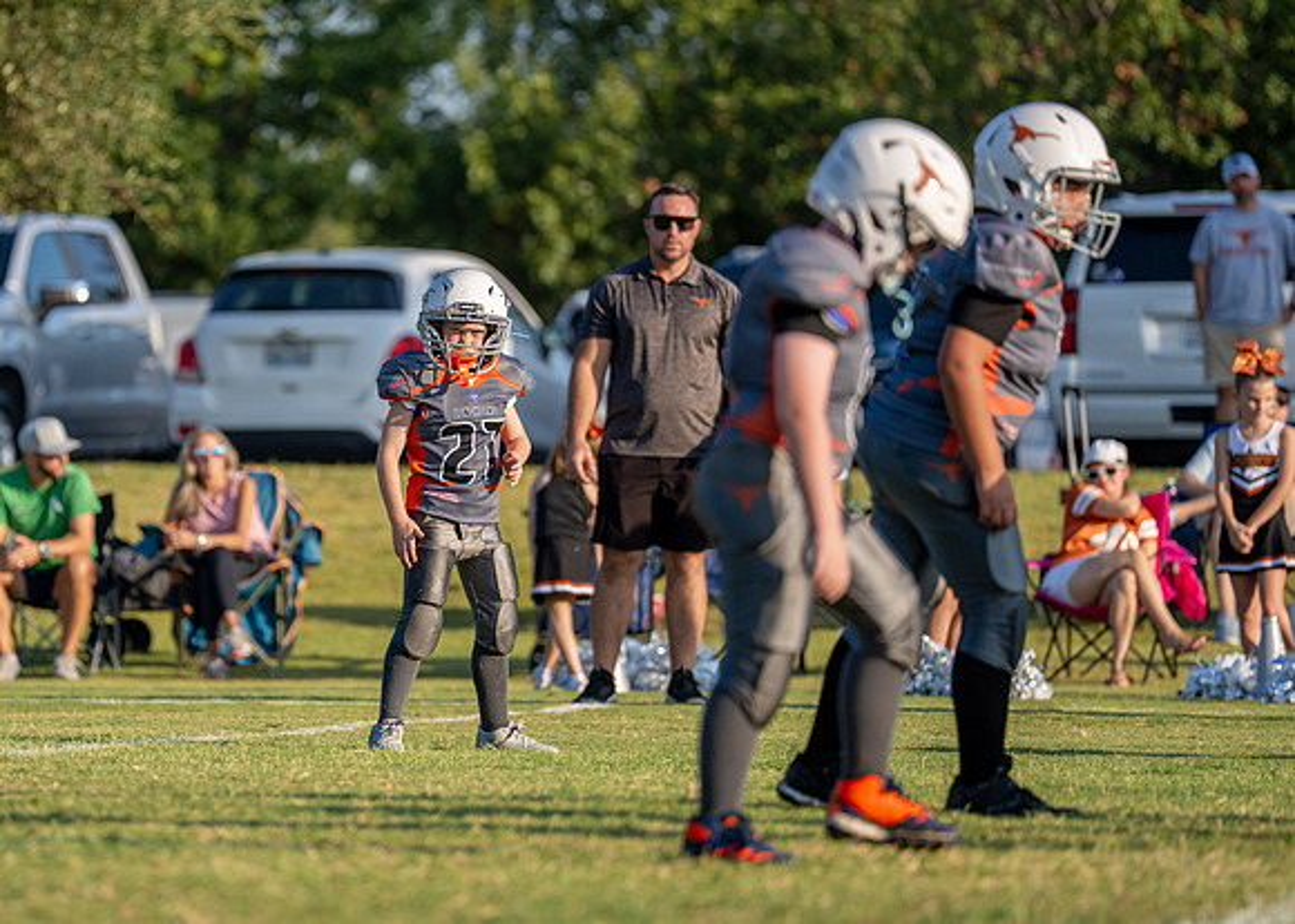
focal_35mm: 280
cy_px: 462
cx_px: 374
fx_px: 10301
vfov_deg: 5.1
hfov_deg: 7.2
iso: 320
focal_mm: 200
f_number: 2.8
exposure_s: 1/4000
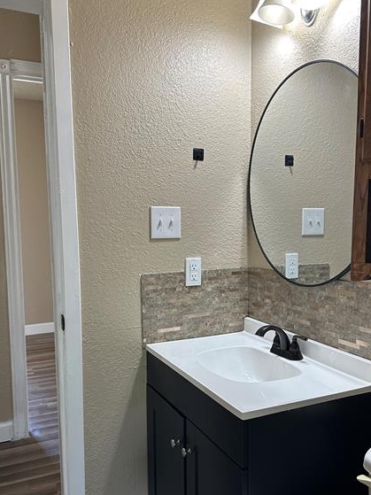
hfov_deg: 42.6
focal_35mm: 33
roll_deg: -0.6
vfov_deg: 55.3
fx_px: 472
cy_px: 271
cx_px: 230
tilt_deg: -6.1
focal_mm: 6.86
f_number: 1.78
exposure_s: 1/60
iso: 200
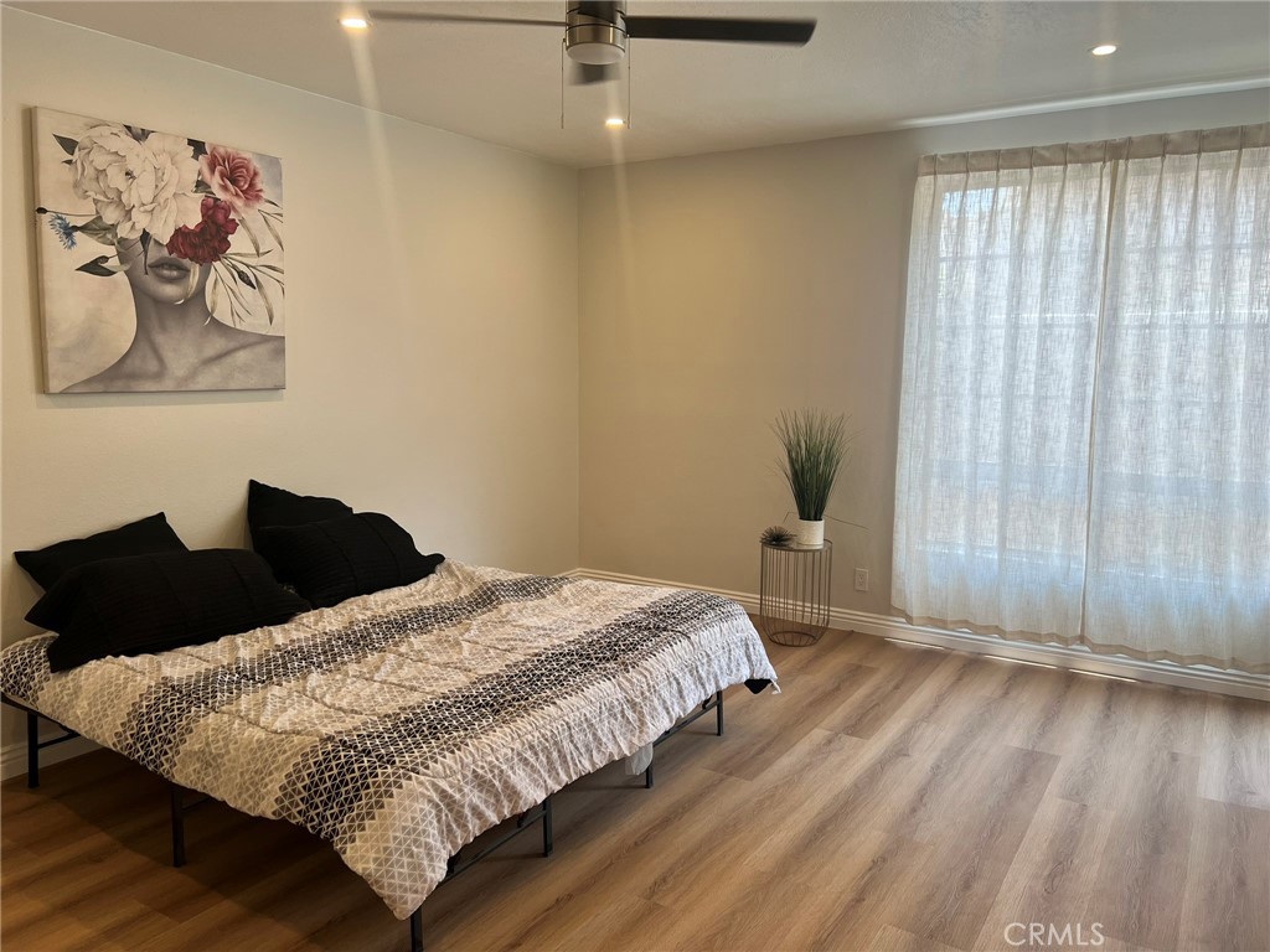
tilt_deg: -6.3
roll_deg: +0.5
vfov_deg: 53.1
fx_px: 954
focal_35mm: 26
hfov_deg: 67.3
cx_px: 635
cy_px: 476
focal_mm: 5.7
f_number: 1.5
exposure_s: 1/120
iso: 50
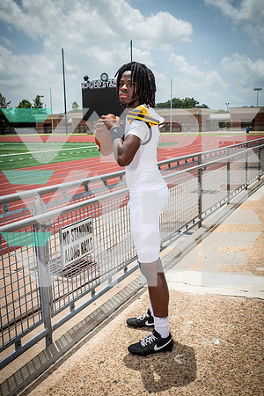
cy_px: 198
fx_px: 418
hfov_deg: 35.1
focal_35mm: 38
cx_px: 132
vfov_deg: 50.7
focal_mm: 38
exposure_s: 1/500
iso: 100
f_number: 7.1
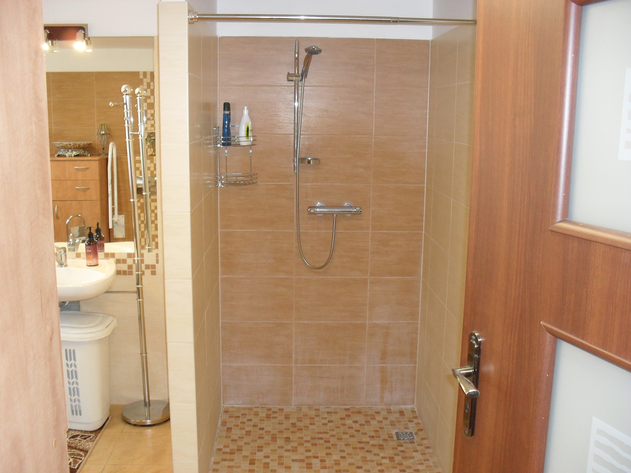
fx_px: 638
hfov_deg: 52.6
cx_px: 316
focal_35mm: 35
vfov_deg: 40.7
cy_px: 236
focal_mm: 6.3
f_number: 3.2
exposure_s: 1/45
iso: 200
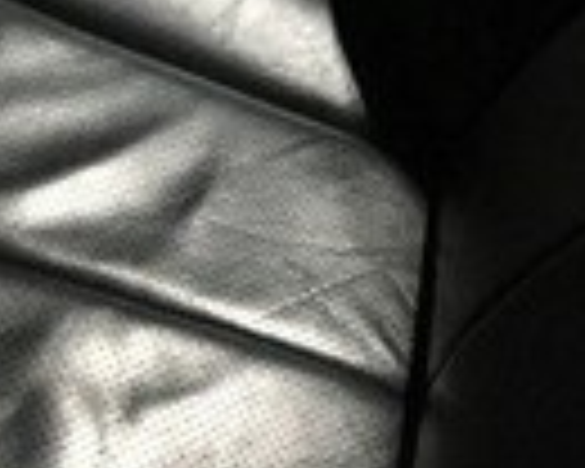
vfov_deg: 13.5
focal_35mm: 108
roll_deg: -11.0
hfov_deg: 17.8
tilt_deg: -40.5
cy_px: -225
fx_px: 1870
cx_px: 328
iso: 400
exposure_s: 1/17
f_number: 2.2
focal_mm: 4.15
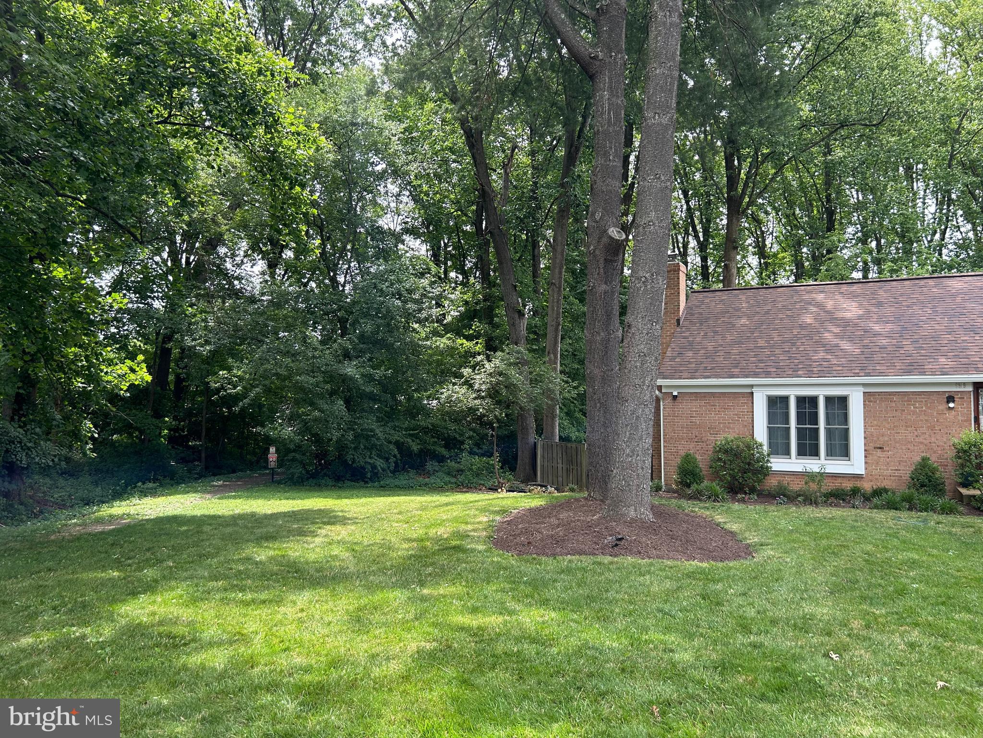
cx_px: 492
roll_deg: +0.4
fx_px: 738
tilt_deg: +2.8
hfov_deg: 67.3
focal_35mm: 26
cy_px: 369
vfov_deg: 53.1
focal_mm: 5.7
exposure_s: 1/443
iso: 50
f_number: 1.5
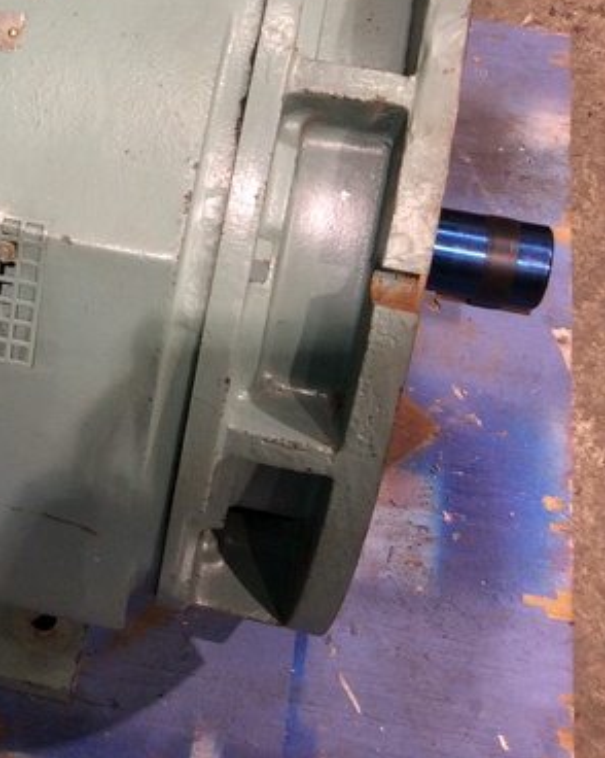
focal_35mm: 70
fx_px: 1568
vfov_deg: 26.8
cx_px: -84
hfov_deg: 20.7
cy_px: 190
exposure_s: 1/24
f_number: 2.4
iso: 50
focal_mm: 3.3
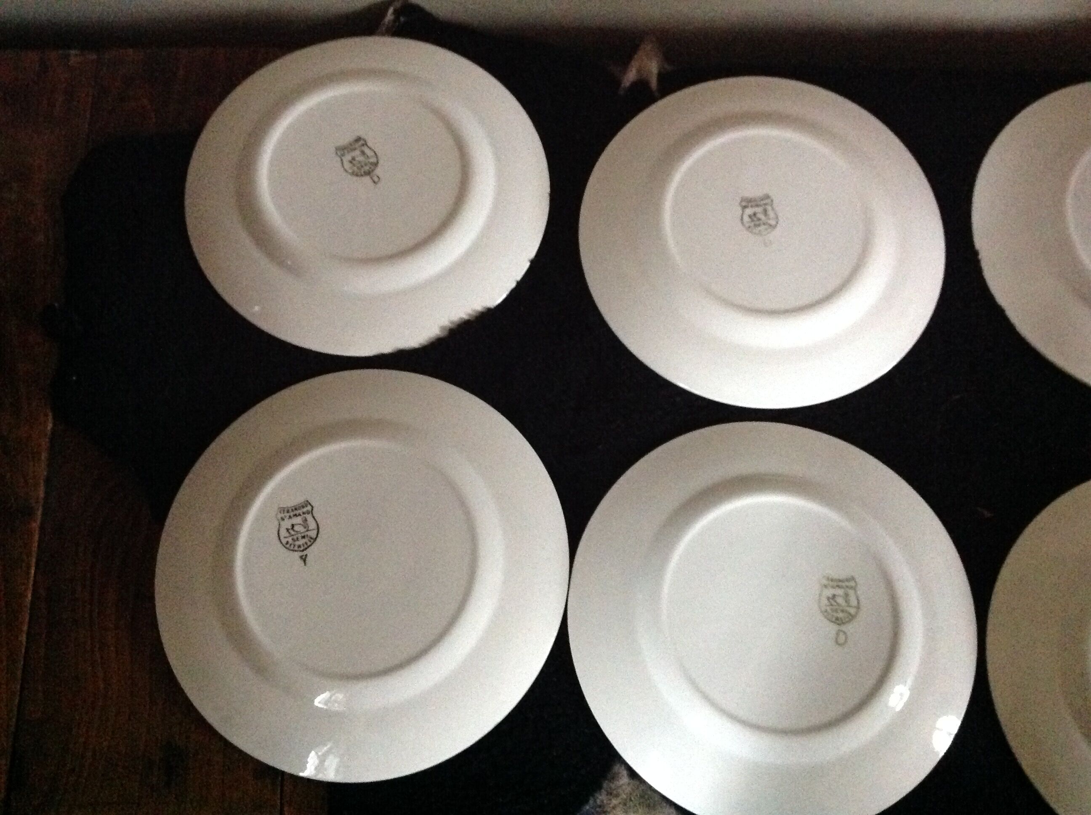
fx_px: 1101
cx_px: 546
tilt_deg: -74.6
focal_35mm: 35
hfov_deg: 52.7
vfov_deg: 40.6
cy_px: 408
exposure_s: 1/15
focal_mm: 4.28
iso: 800
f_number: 2.4
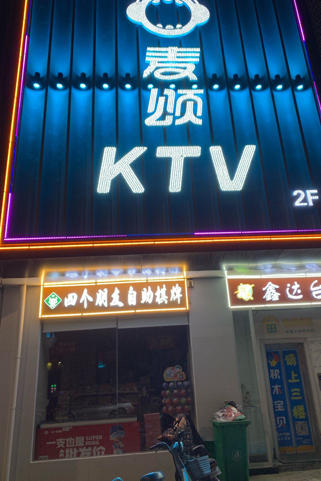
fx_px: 374
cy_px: 239
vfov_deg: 65.5
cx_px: 178
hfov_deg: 46.3
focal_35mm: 28
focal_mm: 4.25
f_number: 1.8
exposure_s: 1/121
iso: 80
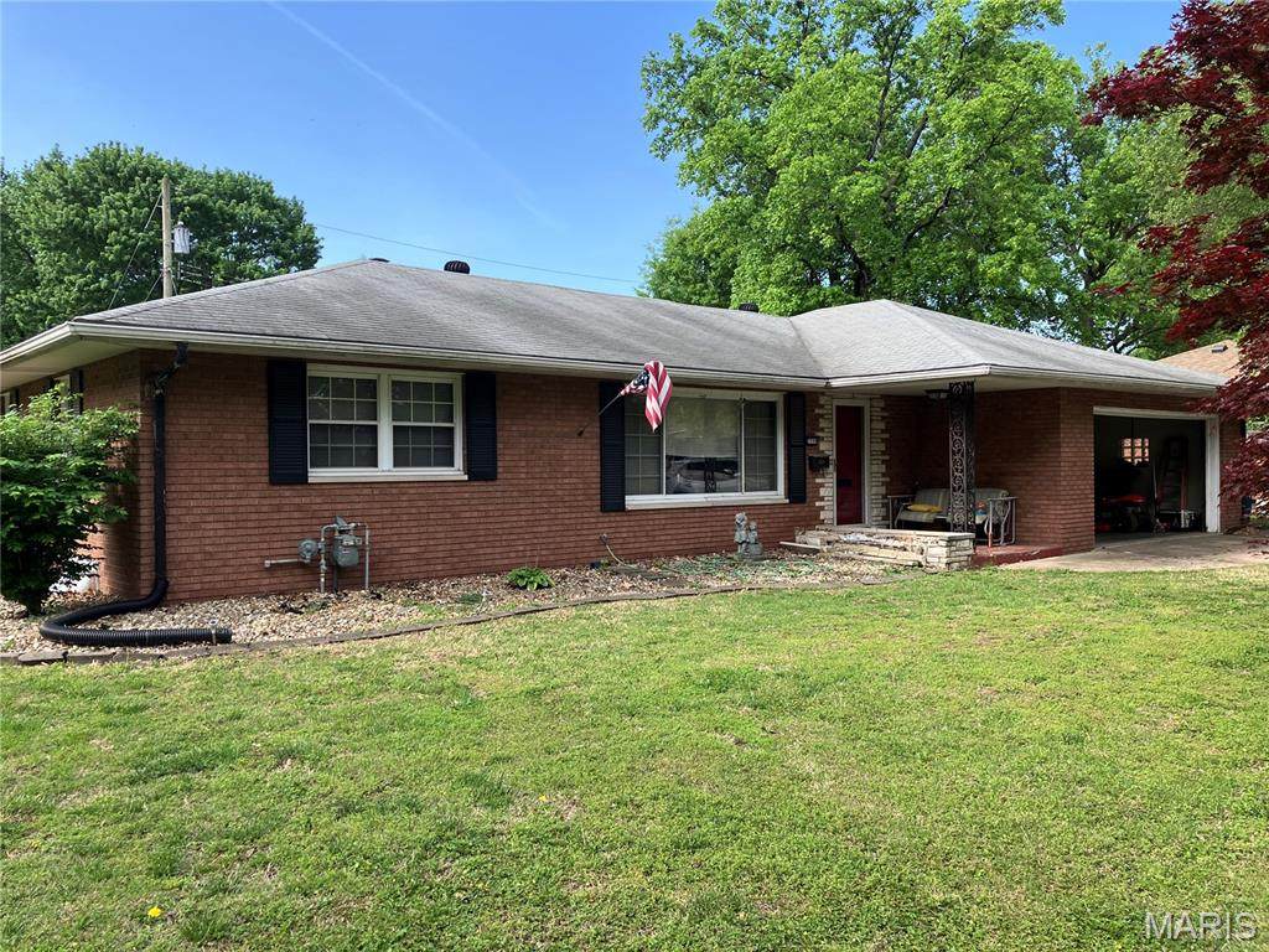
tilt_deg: +0.5
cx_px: 634
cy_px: 476
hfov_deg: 63.4
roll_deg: -0.2
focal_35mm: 28
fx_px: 1026
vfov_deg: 49.7
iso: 32
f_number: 1.8
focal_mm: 3.99
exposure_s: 1/546
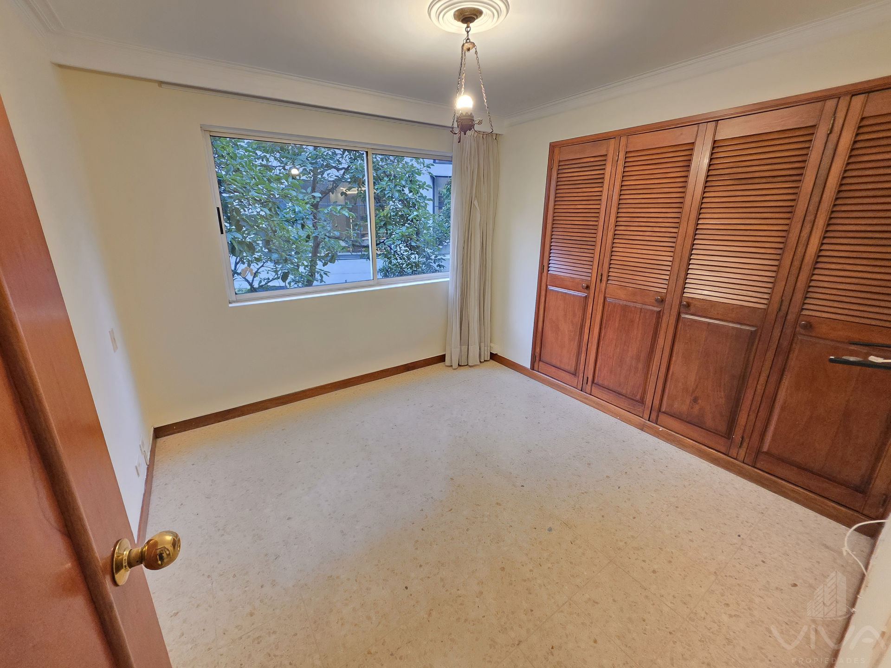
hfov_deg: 106.2
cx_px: 446
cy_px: 334
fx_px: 335
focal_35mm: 13
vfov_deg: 89.9
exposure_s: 1/60
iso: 1000
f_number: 1.9
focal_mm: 2.2
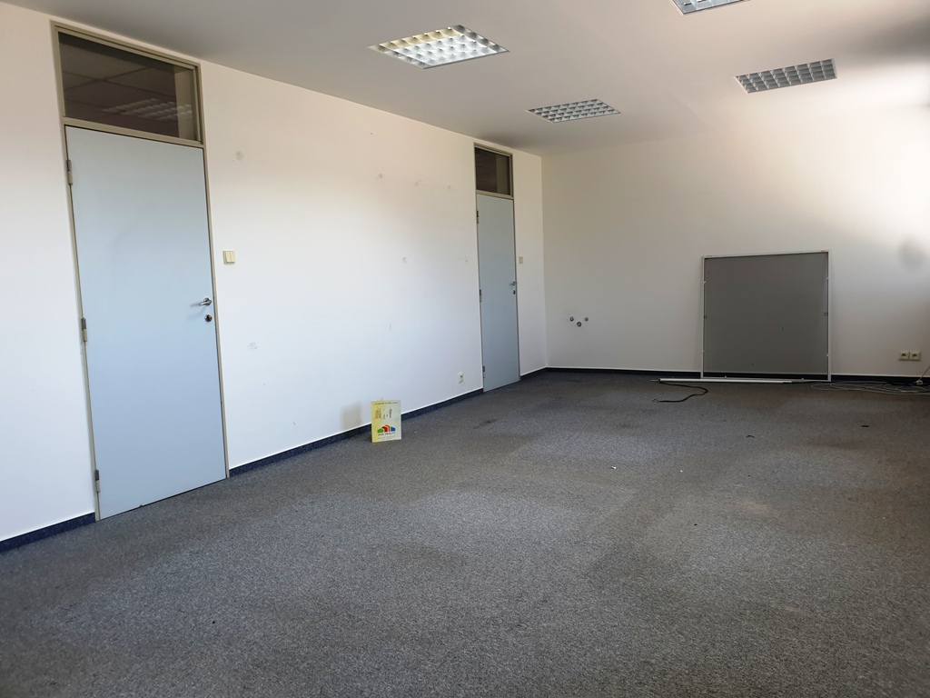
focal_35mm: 26
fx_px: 699
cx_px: 465
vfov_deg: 53.1
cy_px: 349
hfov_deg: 67.3
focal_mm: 4.3
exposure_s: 1/50
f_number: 2.4
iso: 64
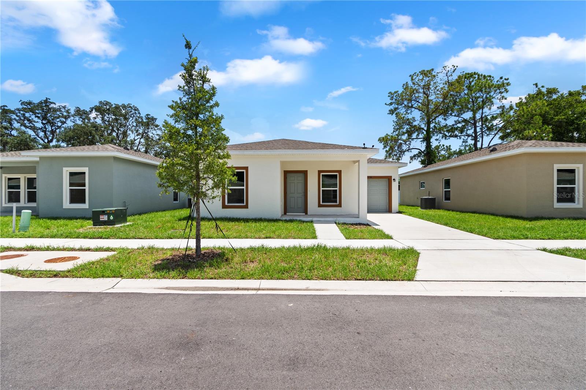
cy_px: 195
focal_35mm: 15
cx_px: 293
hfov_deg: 100.4
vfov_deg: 77.3
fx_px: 244
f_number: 7.1
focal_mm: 10
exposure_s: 1/80
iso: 100
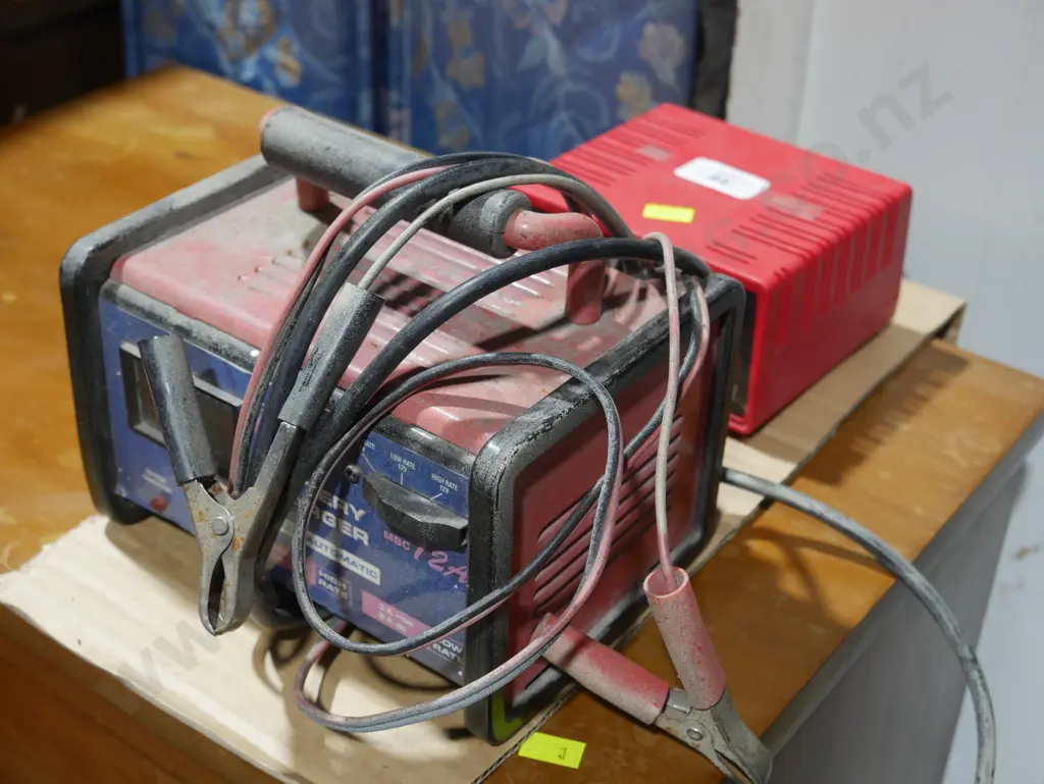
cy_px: 392
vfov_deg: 29.1
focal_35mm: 50
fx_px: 1509
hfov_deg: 38.2
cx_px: 522
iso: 500
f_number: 5.3
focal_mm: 25
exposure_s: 1/60
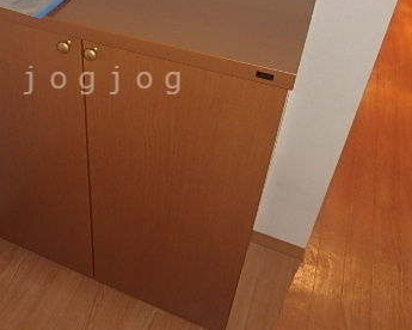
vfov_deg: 38.1
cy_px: 80
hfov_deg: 46.3
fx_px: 463
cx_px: 105
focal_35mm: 38
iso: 400
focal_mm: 3.7
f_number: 3.5
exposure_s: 1/30
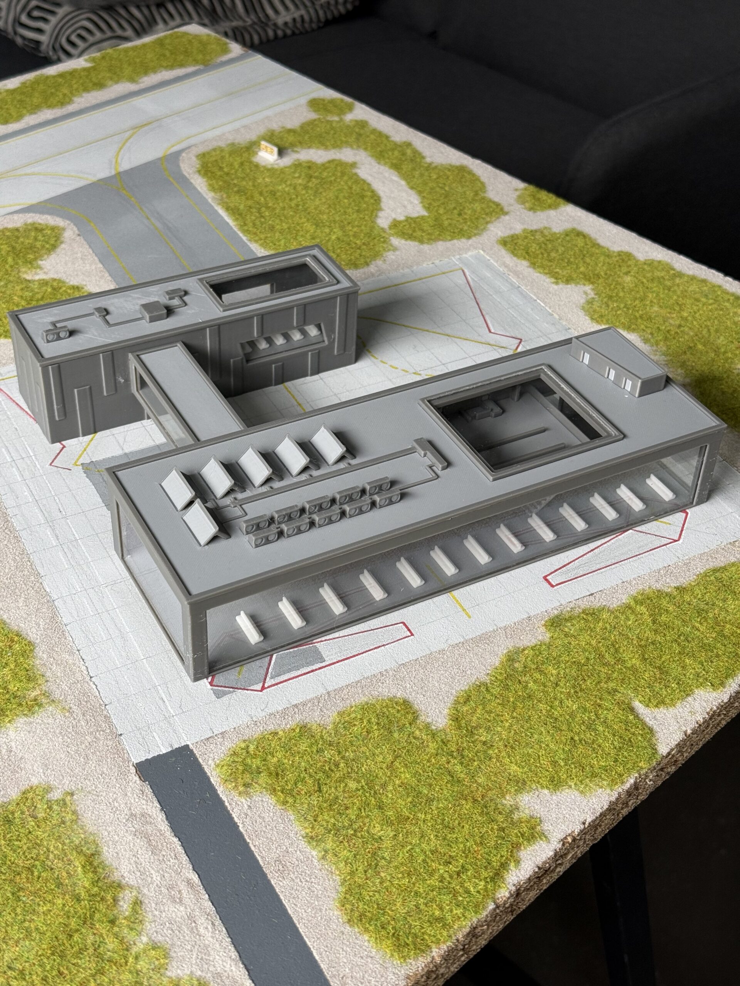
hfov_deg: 30.3
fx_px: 1368
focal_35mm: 48
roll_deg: -2.6
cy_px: 493
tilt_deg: -38.8
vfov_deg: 39.7
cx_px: 370
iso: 100
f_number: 1.78
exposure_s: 1/78
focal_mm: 6.76
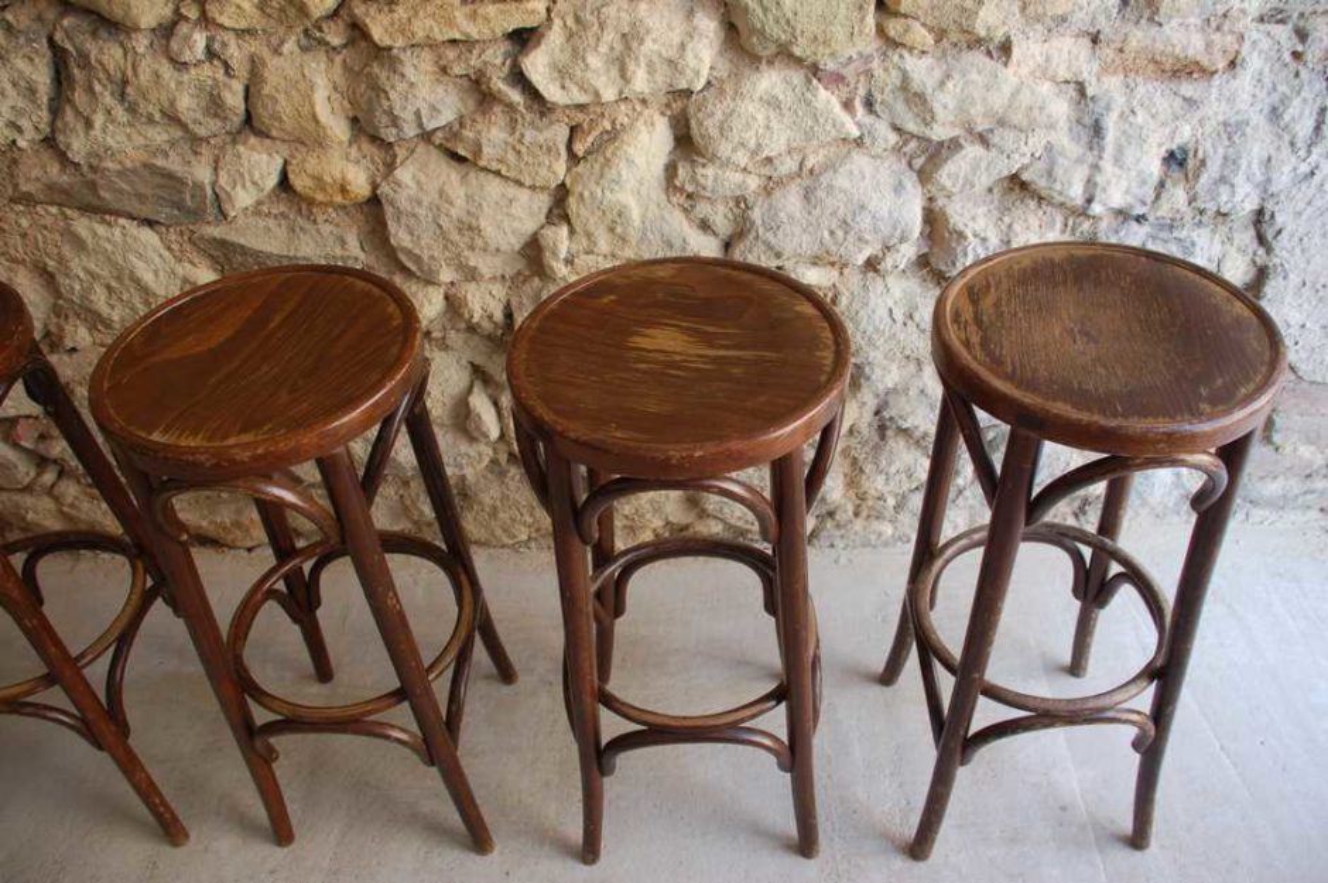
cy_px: 442
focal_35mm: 30
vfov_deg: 43.5
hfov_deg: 62.0
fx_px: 1106
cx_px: 664
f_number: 3.8
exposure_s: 1/50
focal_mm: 20
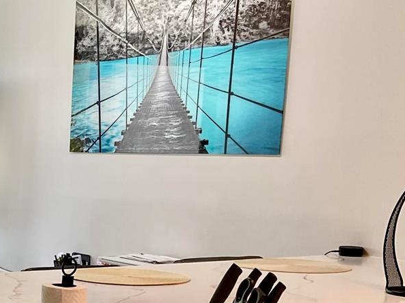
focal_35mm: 78
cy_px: 298
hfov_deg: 23.3
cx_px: -53
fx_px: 912
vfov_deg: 18.4
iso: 32
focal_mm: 3
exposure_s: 1/60
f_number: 1.8
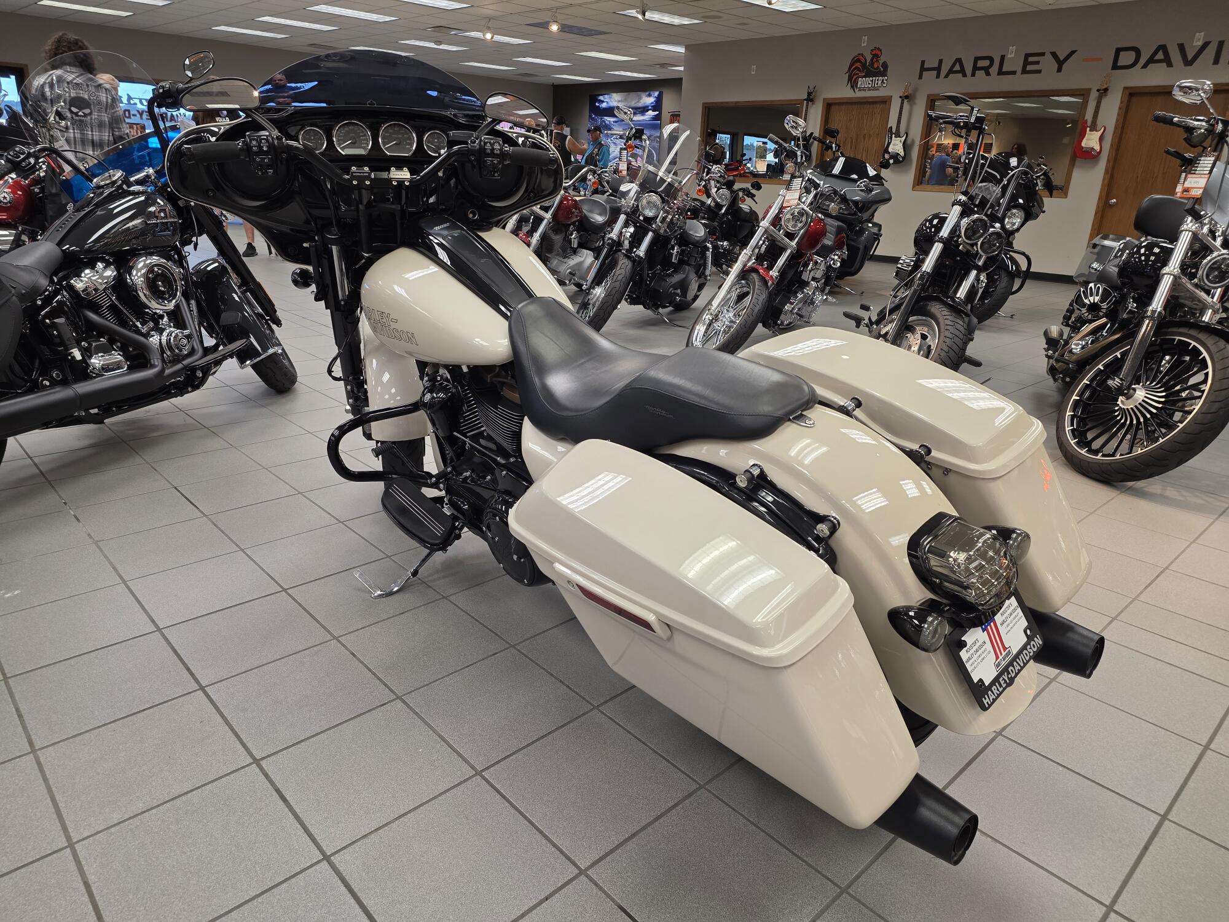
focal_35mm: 23
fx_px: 817
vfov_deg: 58.9
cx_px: 614
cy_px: 461
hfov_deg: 73.9
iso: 125
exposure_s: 1/120
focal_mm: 6.25
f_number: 1.7
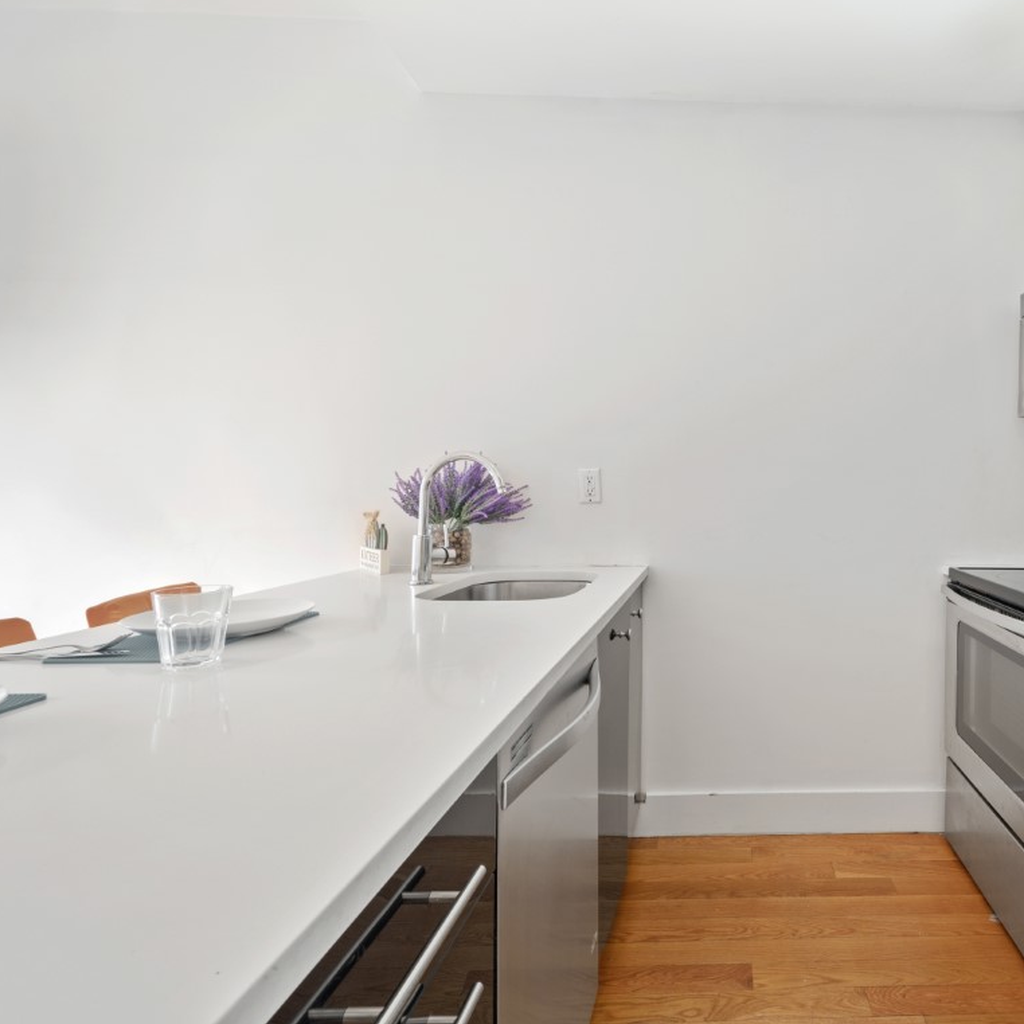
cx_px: 747
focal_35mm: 18
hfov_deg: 75.8
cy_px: 509
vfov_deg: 80.7
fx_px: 602
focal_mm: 14
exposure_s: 1/2
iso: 320
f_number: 11
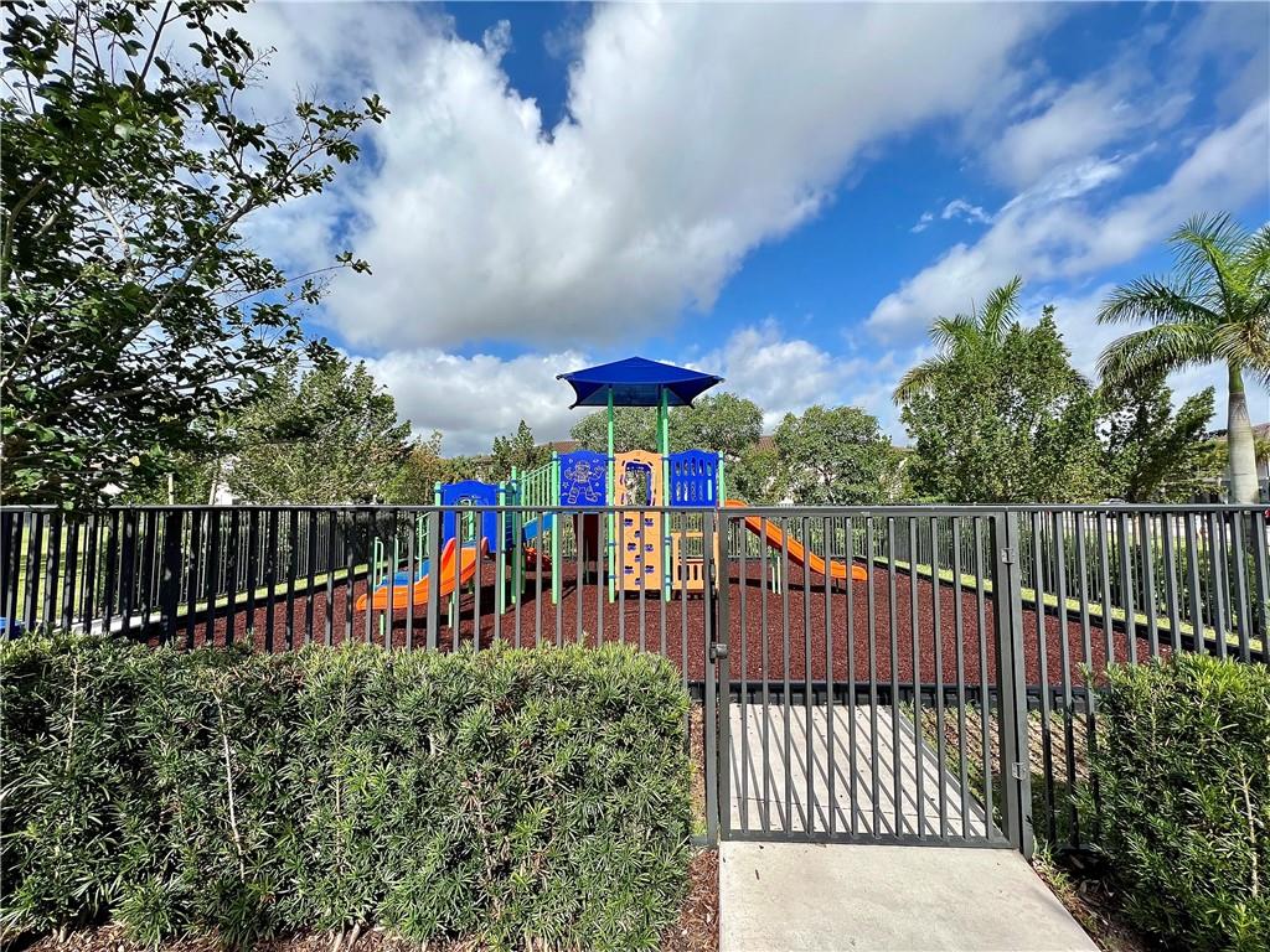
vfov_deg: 89.9
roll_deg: +0.3
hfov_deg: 106.2
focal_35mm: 13
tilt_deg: +2.6
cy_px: 476
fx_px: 477
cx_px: 635
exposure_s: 1/1946
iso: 32
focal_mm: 1.57
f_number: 1.8
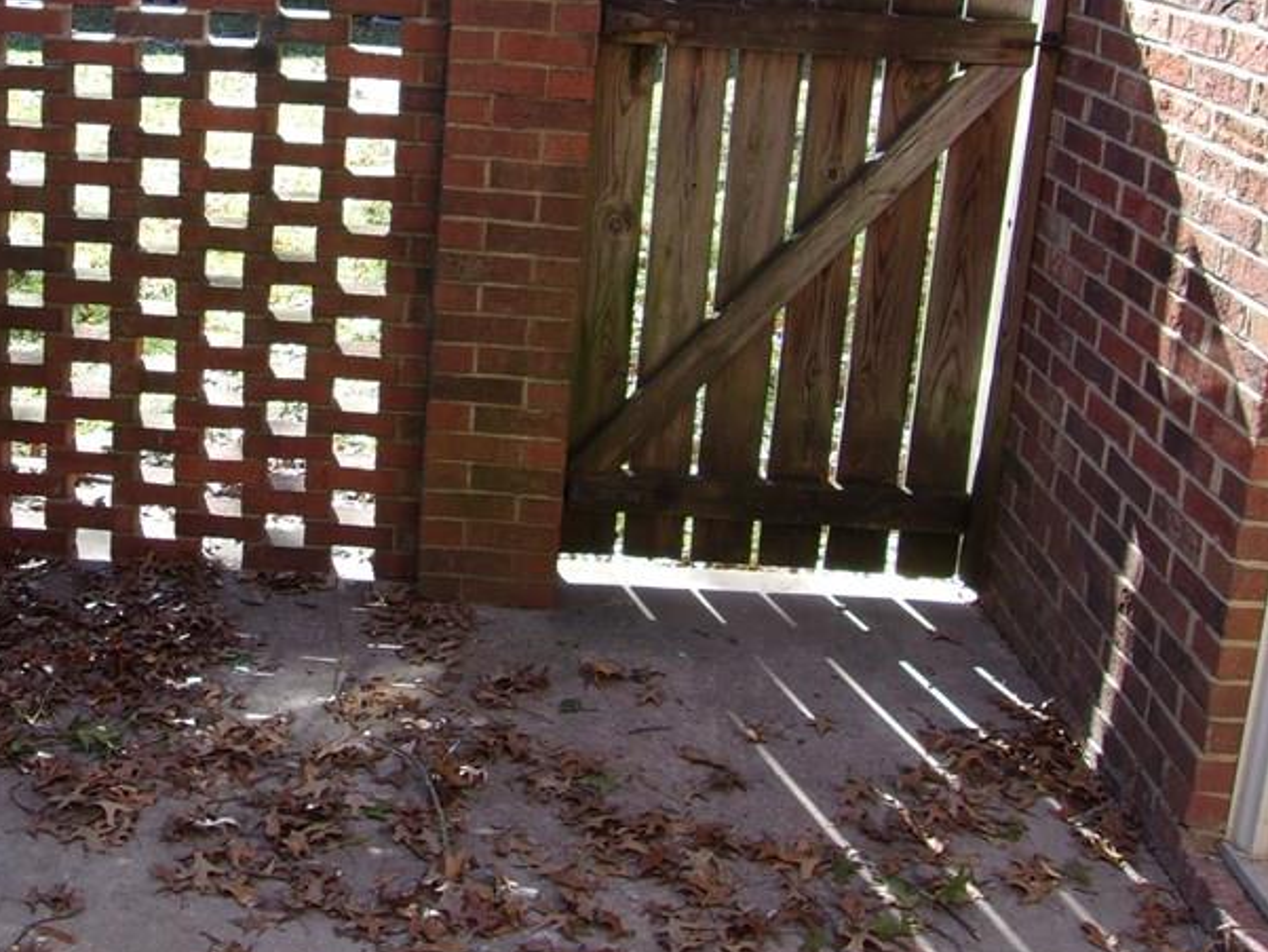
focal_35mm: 46
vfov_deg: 30.8
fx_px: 1685
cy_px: 201
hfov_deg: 40.4
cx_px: 359
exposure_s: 1/150
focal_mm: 4.9
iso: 80
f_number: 3
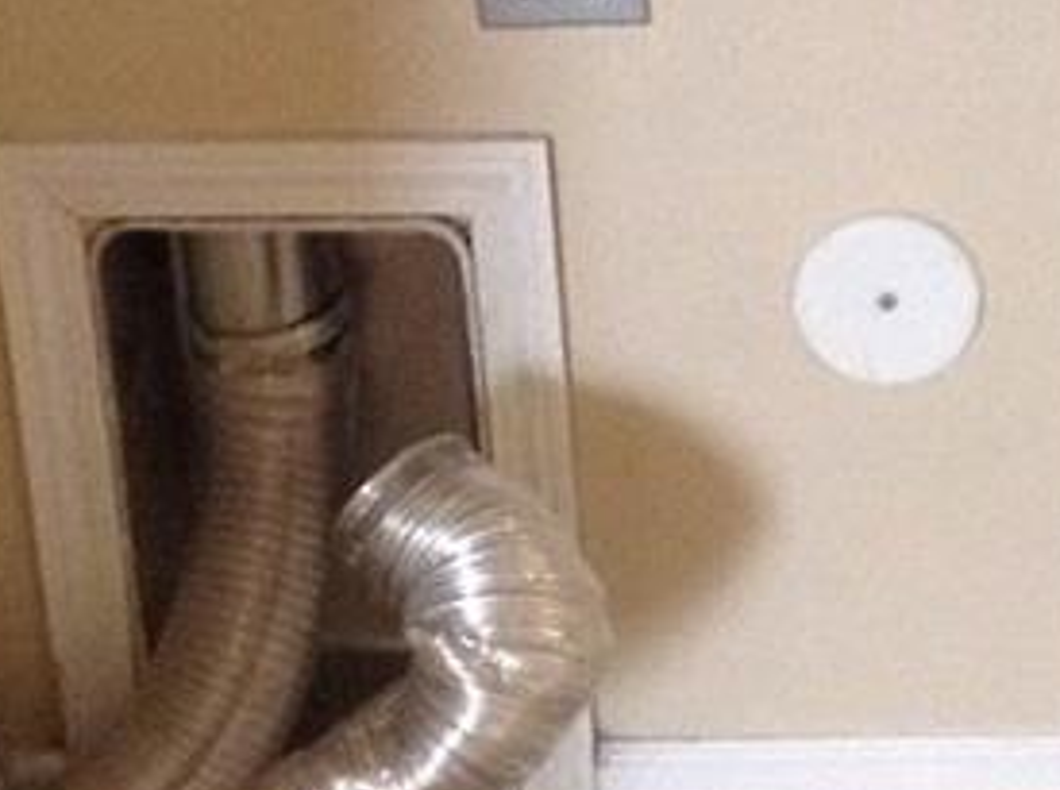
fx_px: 3758
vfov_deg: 12.0
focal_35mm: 123
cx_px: 991
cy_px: 470
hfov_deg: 15.8
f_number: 2.4
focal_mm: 3.3
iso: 320
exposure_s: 1/15
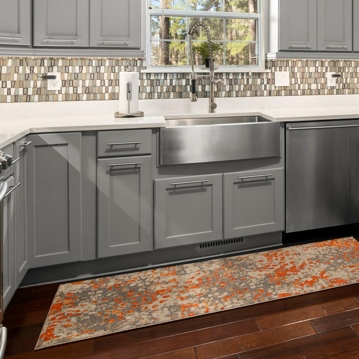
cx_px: 345
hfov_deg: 39.5
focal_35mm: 38
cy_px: 75
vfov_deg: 42.1
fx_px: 446
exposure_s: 1/1.67
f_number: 8
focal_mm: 16
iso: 320
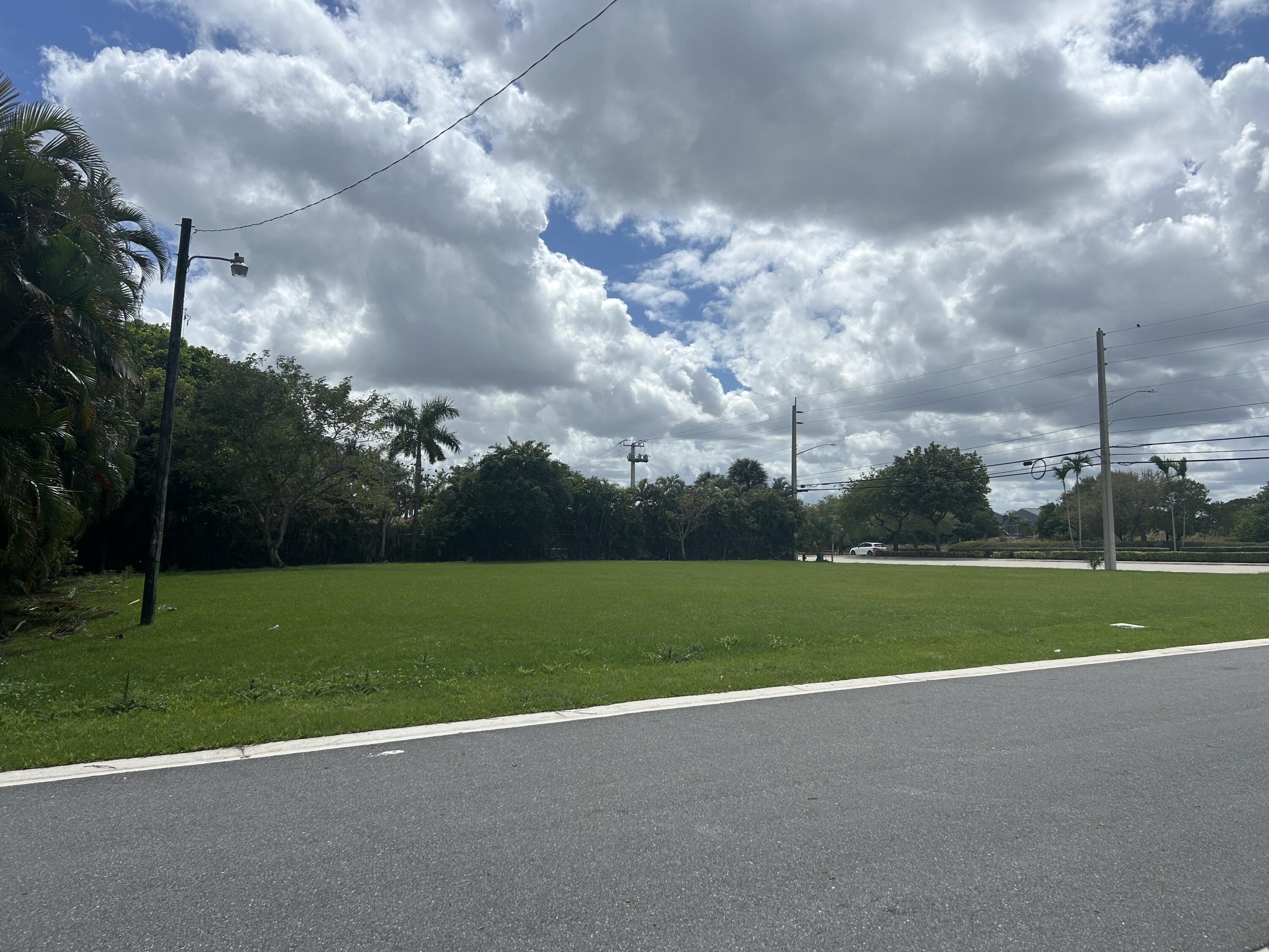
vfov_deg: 53.1
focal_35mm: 26
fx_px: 953
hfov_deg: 67.3
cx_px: 634
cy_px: 476
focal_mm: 5.7
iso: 50
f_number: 1.5
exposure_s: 1/12658
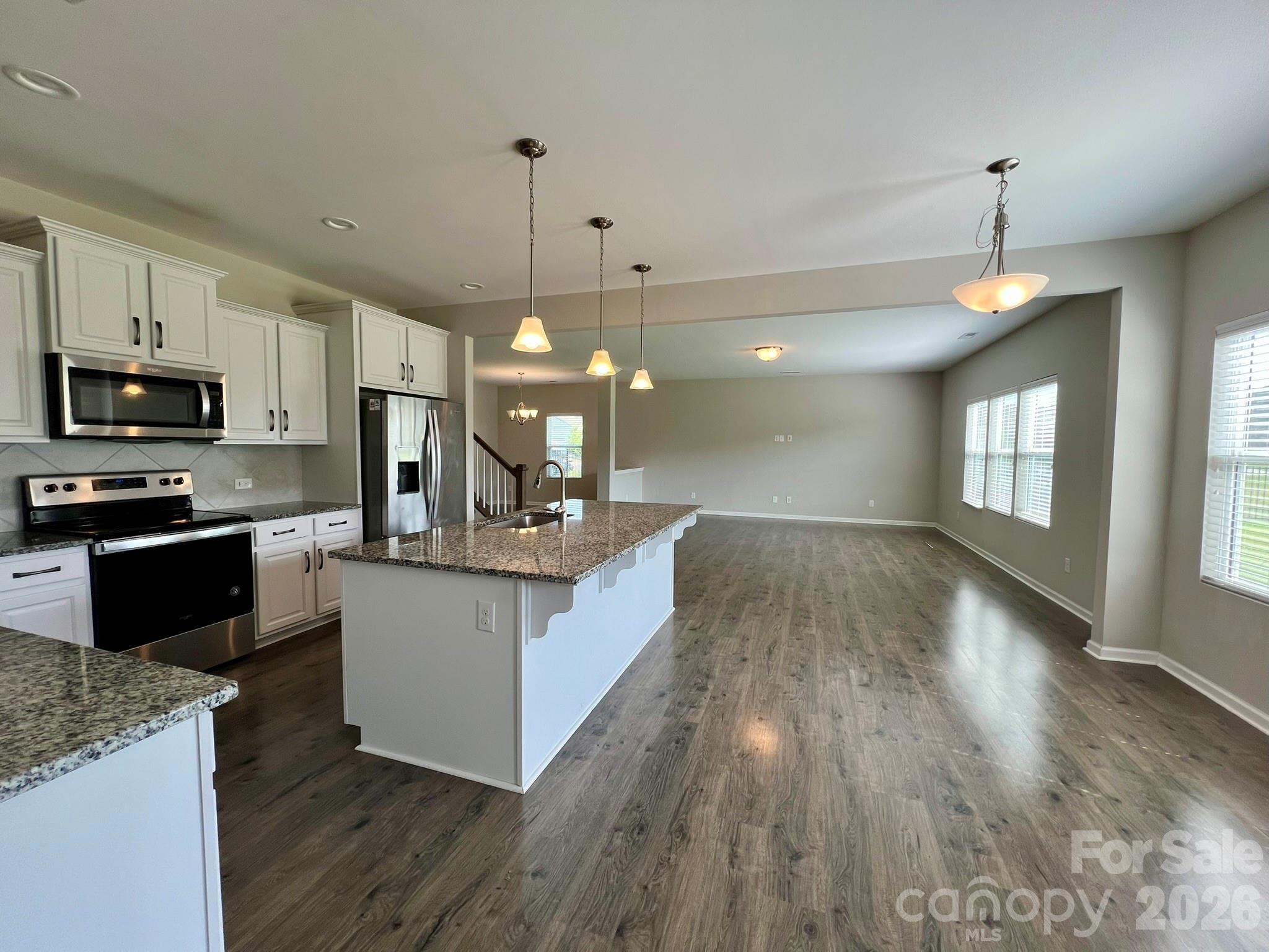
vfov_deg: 89.9
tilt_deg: -4.5
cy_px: 476
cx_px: 634
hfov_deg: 106.2
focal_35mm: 13
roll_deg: -0.5
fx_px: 477
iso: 50
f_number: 1.8
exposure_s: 1/120
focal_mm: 1.57
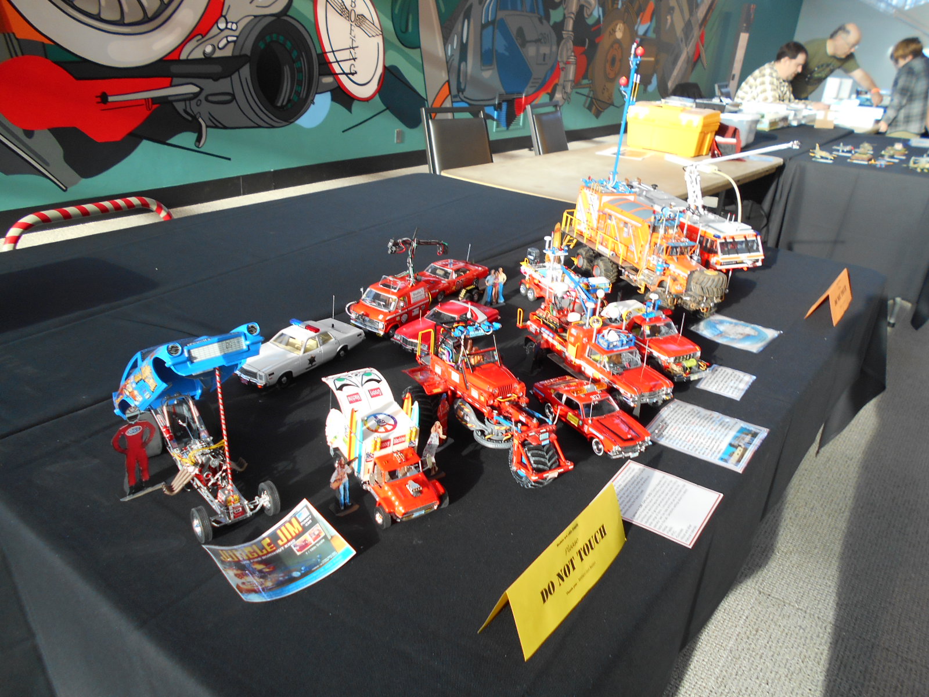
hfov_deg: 67.3
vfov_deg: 53.1
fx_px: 698
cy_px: 348
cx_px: 464
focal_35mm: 26
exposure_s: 1/30
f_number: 3.2
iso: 80
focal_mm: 4.6
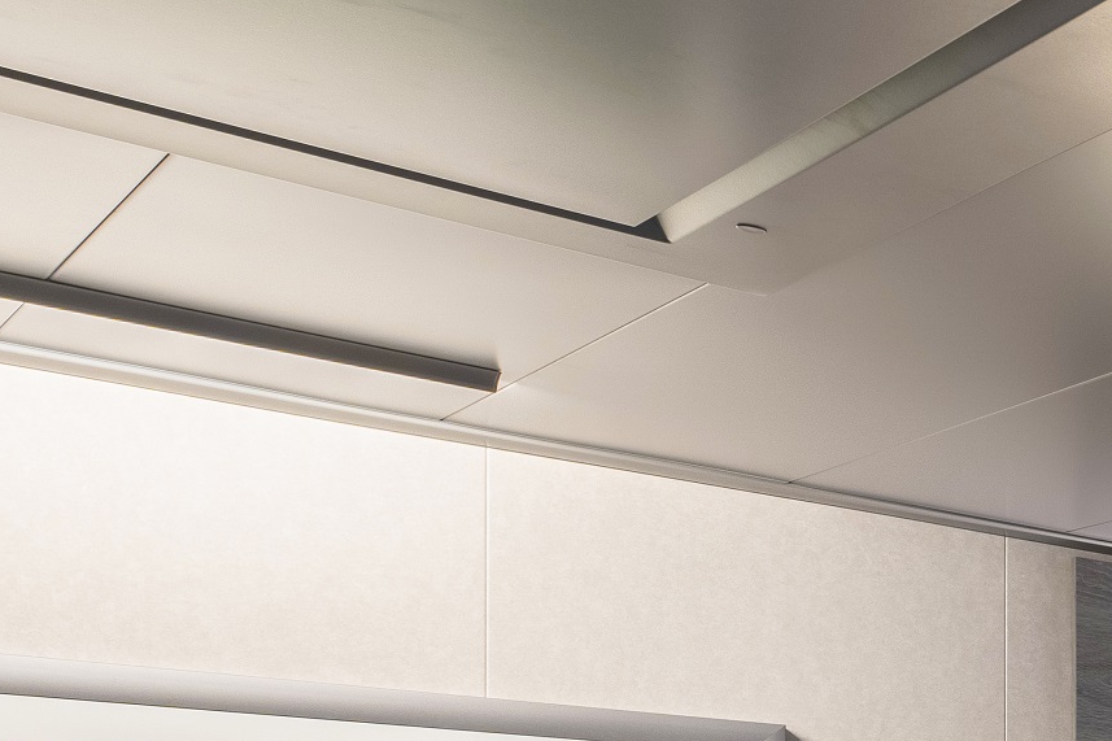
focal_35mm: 59
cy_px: 1008
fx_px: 1822
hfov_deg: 17.9
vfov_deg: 20.6
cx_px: 2365
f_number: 11
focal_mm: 13
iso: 400
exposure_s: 1/4
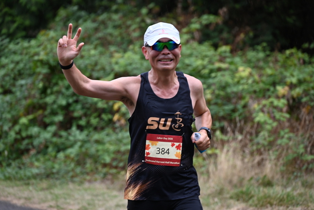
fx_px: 1745
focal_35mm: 200
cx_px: 157
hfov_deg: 10.3
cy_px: 105
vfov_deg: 6.9
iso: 640
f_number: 6.3
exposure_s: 1/250
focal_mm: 200
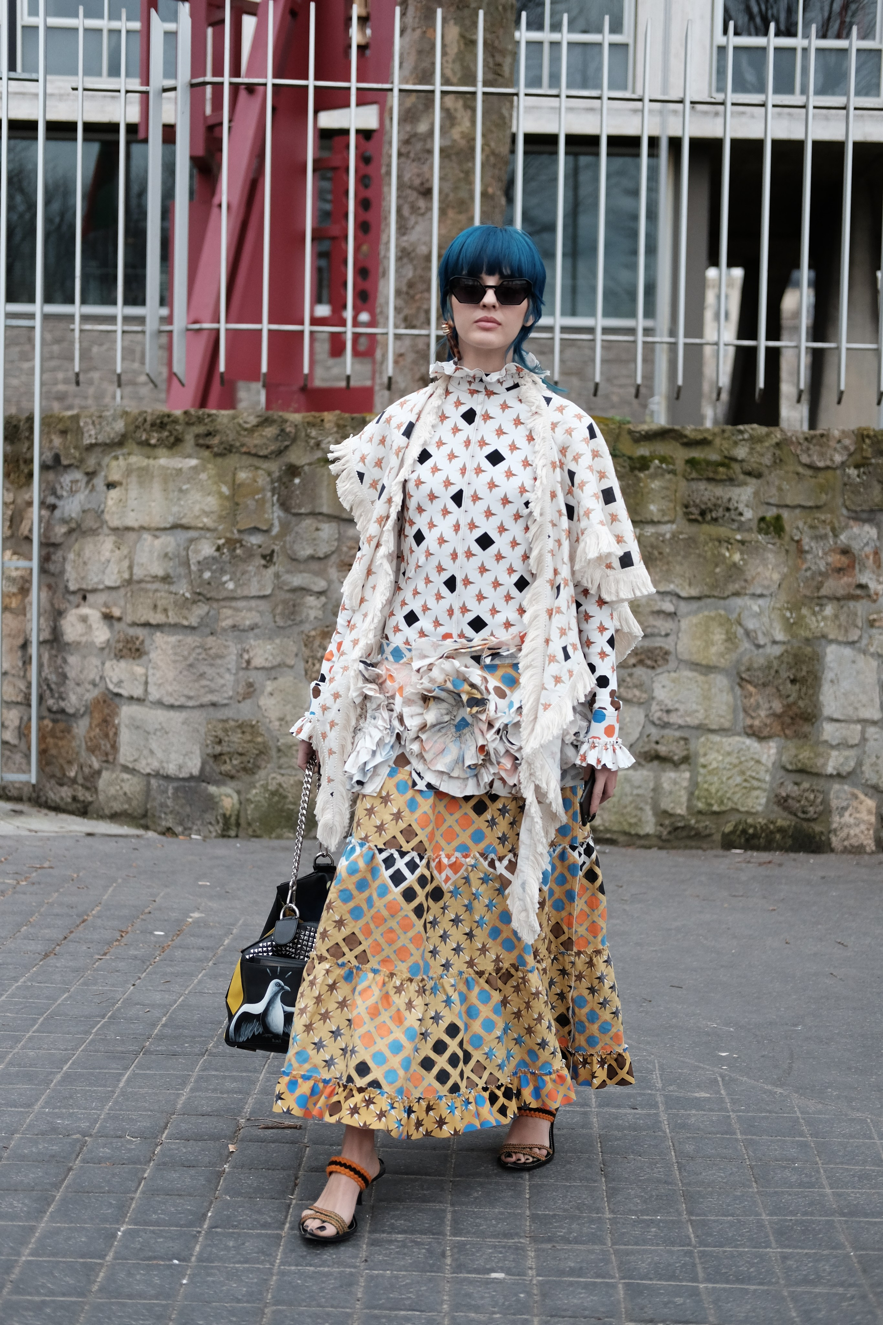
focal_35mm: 53
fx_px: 1950
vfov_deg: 37.5
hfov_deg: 25.5
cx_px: 442
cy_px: 662
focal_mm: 35
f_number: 2
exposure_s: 1/4000
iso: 800
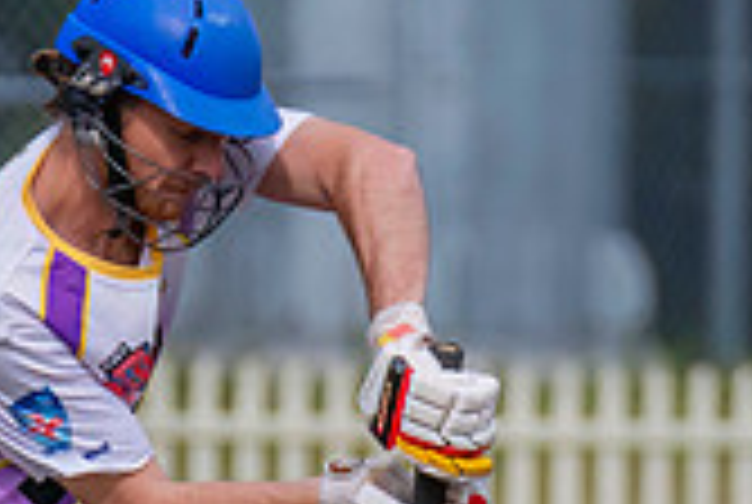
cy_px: 647
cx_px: 369
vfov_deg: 0.6
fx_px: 52524
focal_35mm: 2510
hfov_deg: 0.8
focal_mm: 460
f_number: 7.1
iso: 800
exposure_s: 1/2500
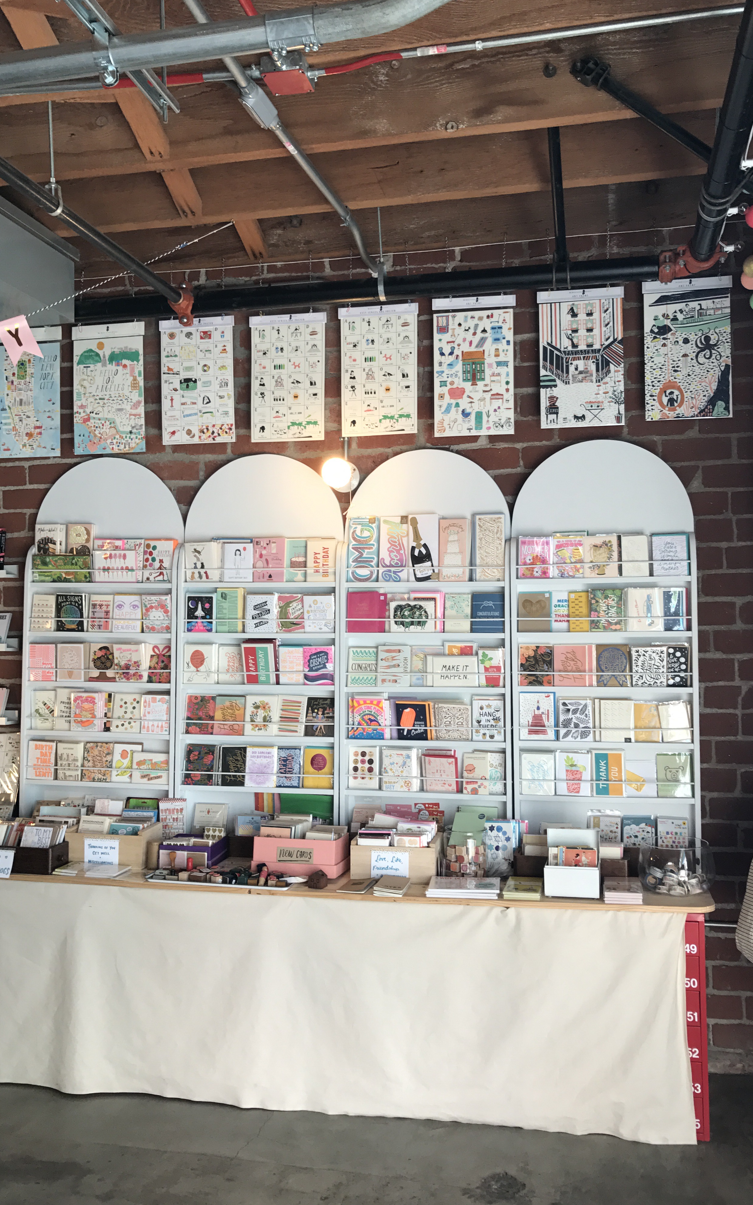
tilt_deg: +2.0
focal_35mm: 30
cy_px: 597
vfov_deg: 62.9
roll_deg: +1.0
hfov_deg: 41.8
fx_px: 985
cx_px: 400
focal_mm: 3.99
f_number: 1.8
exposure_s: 1/60
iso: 25
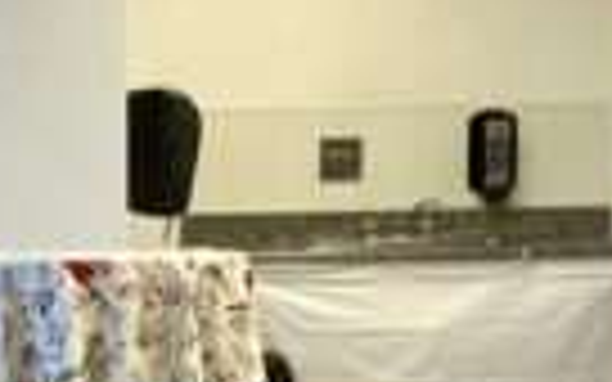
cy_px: 665
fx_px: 2785
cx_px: 90
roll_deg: +0.7
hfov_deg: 12.5
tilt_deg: -11.0
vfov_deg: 7.6
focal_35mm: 167
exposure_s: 1/60
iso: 50
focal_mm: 3.99
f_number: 1.8
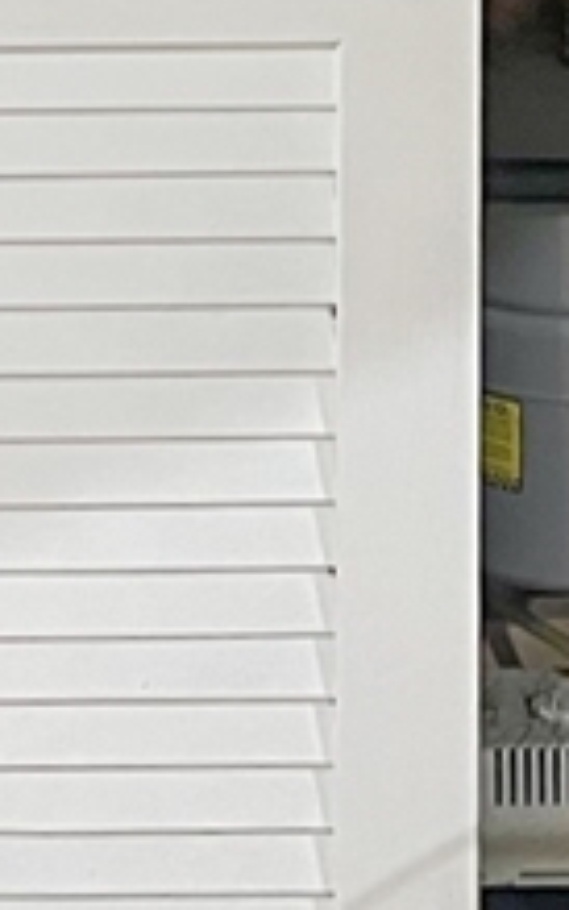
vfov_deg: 15.1
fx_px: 3199
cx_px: 756
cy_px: -411
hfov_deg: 10.0
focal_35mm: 129
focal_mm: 5.7
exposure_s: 1/60
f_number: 1.5
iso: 250
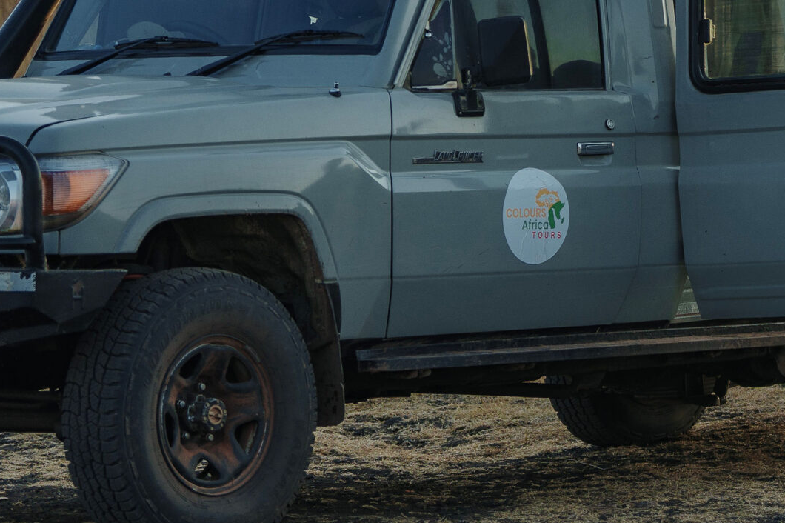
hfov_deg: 10.0
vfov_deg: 6.8
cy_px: 64
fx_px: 4360
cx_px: 1070
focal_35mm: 200
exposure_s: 1/640
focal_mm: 70
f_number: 2.8
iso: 250
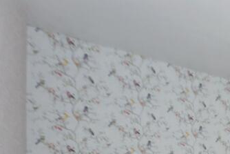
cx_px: 329
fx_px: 294
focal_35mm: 46
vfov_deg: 23.9
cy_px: 224
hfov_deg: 29.6
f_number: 8
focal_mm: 15
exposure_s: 1/40
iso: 800
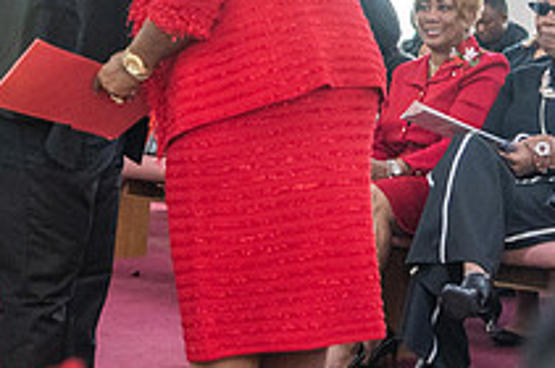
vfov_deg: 9.5
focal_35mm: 143
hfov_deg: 14.3
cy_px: -58
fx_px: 2201
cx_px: 187
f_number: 4
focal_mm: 52
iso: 1600
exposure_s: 1/100
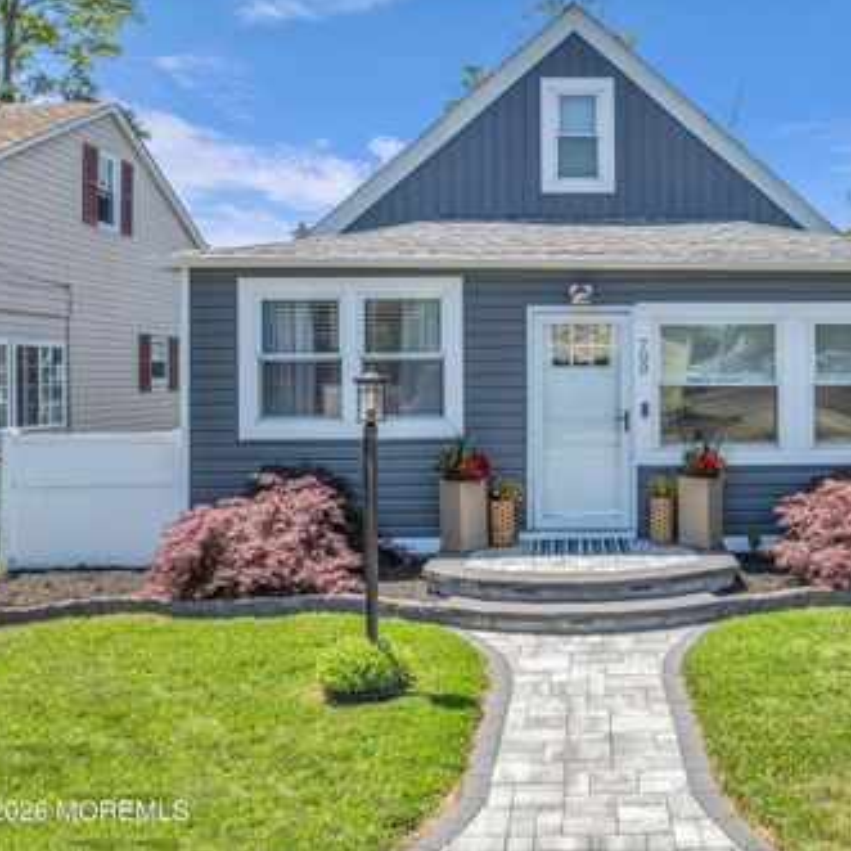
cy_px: 373
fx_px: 890
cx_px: 609
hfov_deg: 49.6
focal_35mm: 32
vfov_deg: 51.0
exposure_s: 1/500
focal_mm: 12.29
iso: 110
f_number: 2.8
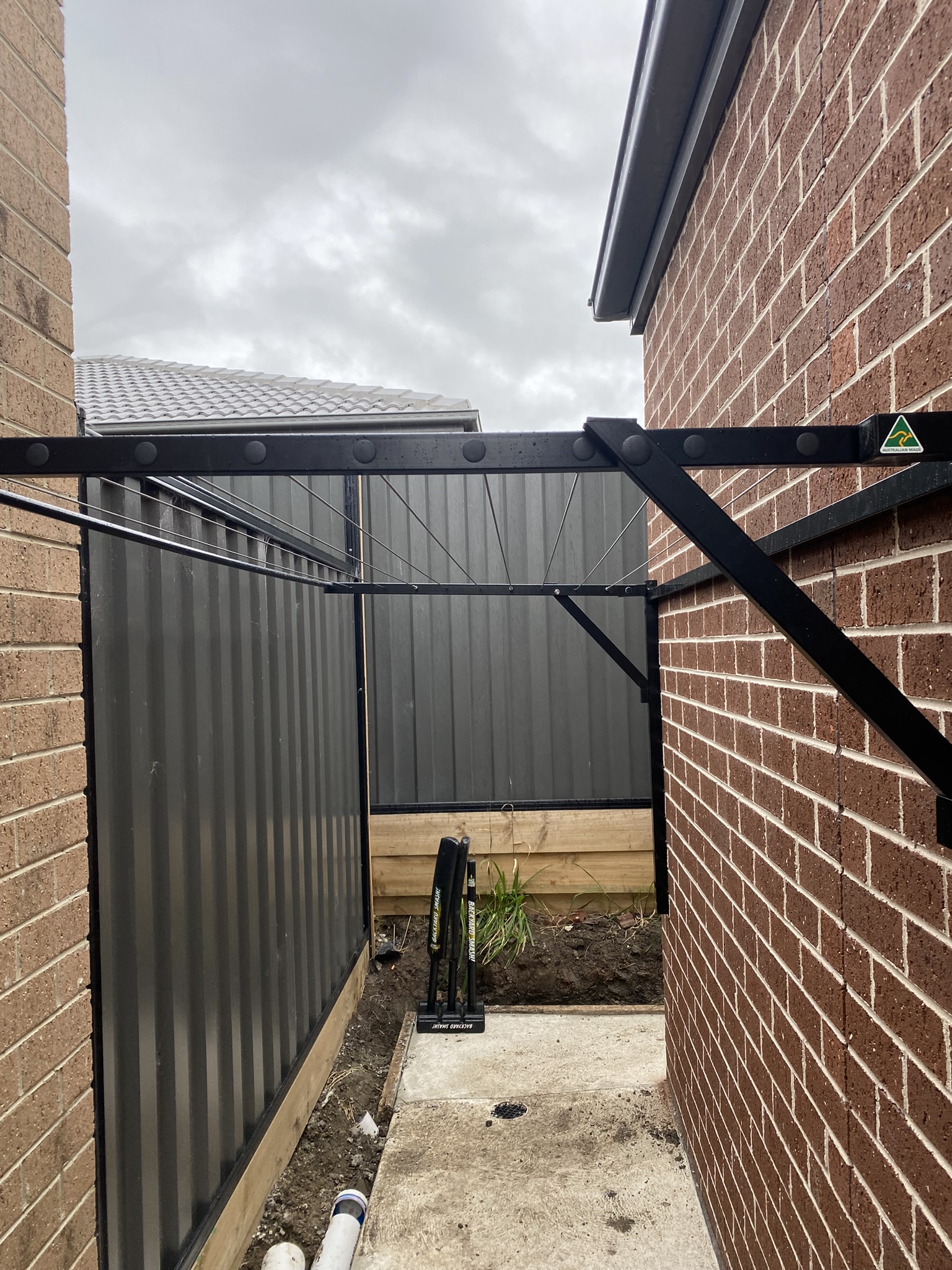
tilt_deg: +2.6
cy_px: 635
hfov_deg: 53.1
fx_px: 953
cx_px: 476
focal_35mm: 26
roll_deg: +1.6
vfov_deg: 67.3
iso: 50
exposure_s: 1/121
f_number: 1.8
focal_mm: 4.25
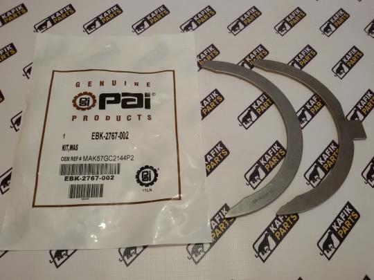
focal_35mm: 31
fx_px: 335
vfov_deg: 45.4
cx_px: 187
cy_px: 140
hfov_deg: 58.4
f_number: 2.4
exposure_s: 1/100
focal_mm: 2.93
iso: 50
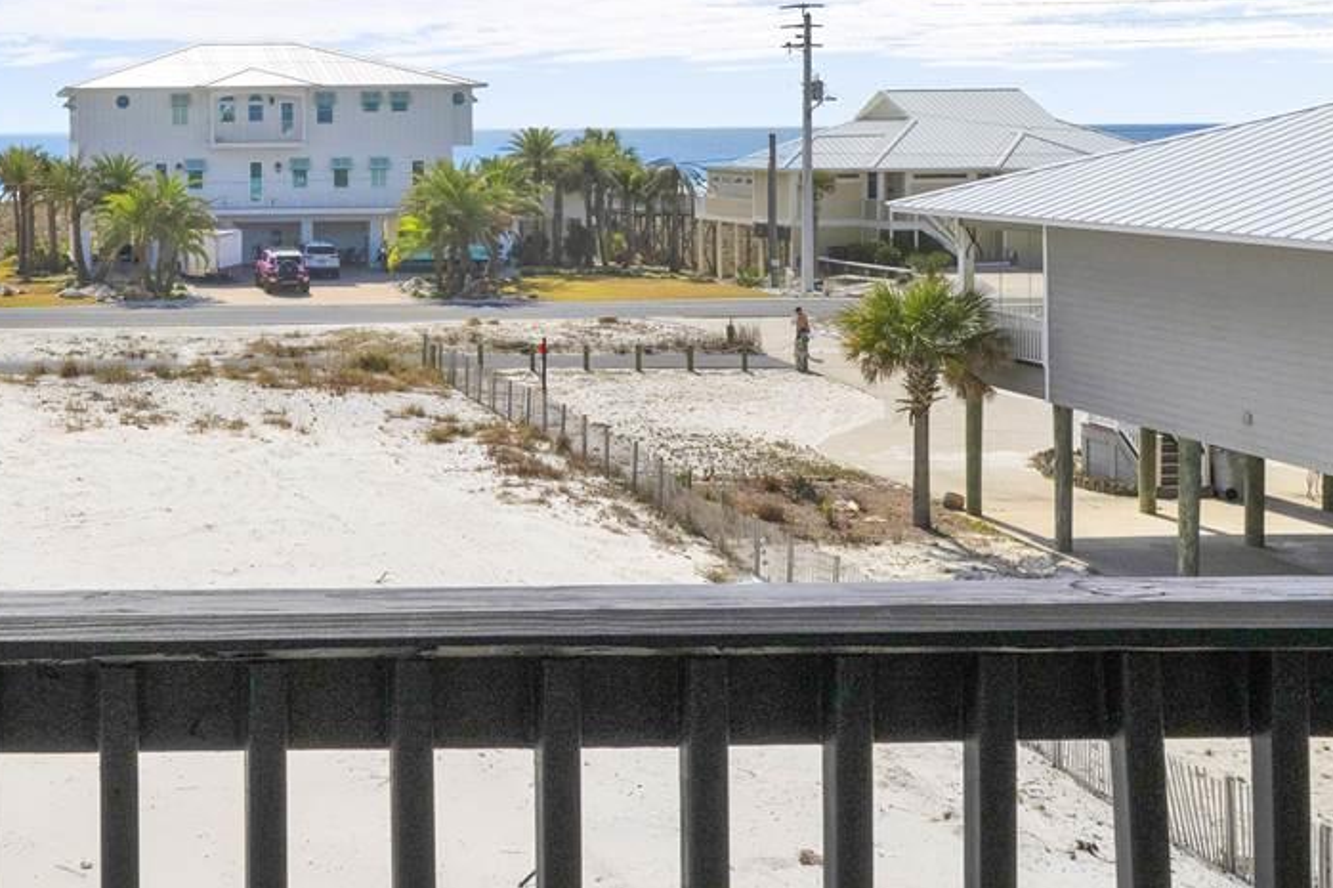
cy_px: 129
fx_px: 1683
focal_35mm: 45
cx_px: 4
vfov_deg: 28.7
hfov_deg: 38.4
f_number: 11
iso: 400
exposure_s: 1/1600
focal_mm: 15.5
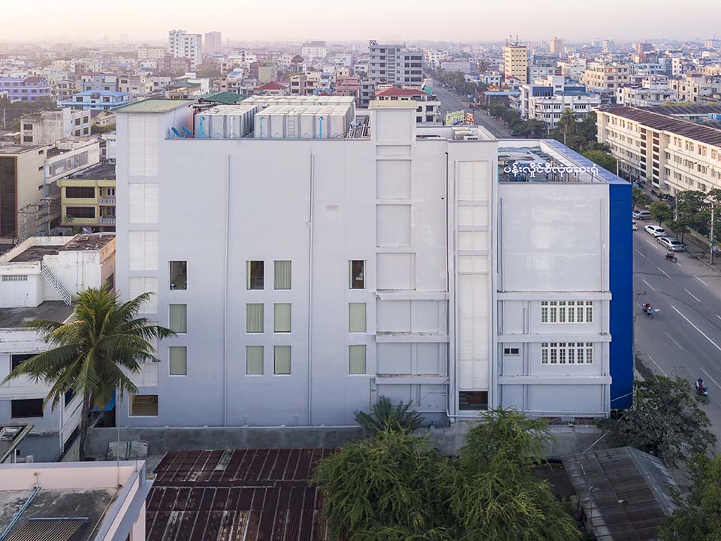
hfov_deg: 67.3
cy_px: 270
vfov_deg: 53.1
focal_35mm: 26
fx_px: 542
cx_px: 360
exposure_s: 1/160
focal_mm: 4.73
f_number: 2.2
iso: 100
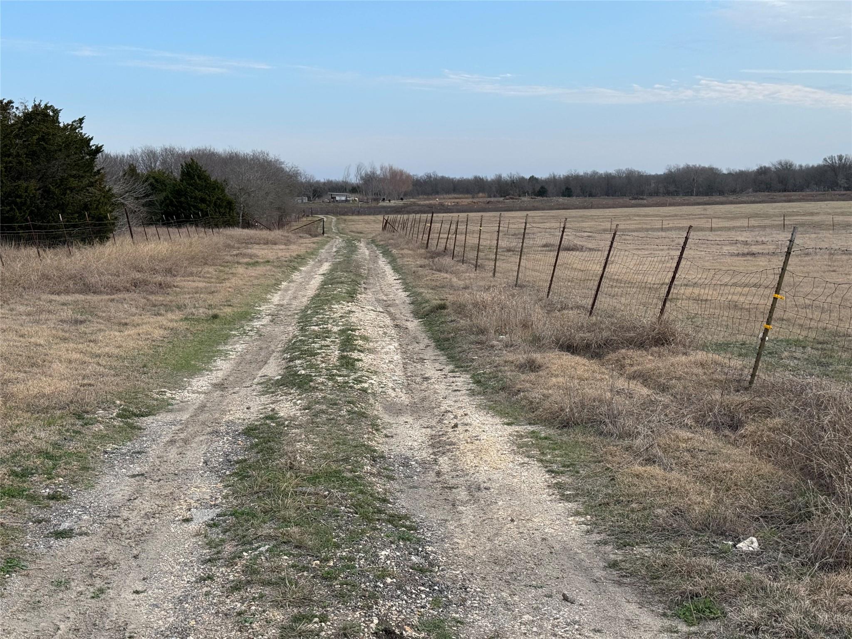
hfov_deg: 39.7
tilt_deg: -5.5
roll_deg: +2.0
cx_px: 426
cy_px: 320
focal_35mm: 48
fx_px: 1181
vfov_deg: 30.3
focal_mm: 6.76
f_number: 1.78
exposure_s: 1/1490
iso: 64
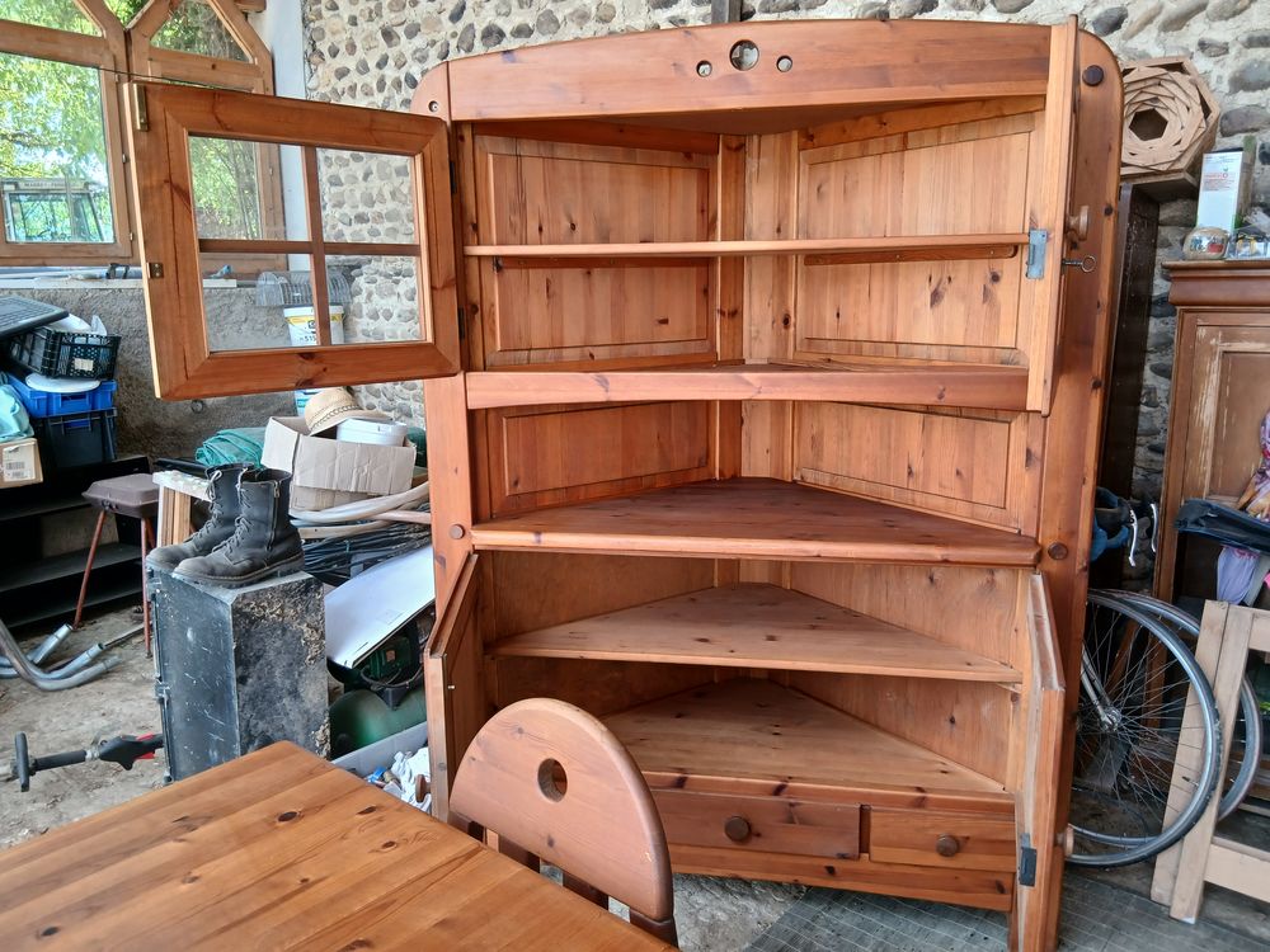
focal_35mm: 26
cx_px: 635
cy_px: 476
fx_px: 954
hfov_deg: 67.3
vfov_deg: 53.1
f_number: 1.8
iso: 50
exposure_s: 1/50
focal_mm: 3.98
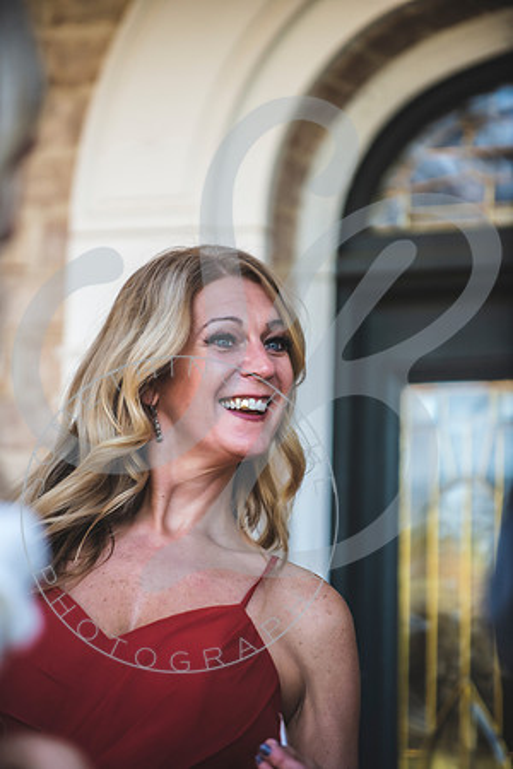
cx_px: 256
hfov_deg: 6.9
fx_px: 4275
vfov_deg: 10.3
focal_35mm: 200
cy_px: 384
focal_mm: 200
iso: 200
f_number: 2.8
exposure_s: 1/500
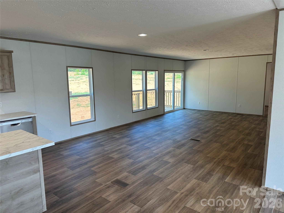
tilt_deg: -8.0
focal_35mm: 24
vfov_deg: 56.8
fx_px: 197
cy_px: 106
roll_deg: +0.6
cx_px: 142
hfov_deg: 71.6
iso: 80
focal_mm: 6.86
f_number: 1.78
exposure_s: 1/162
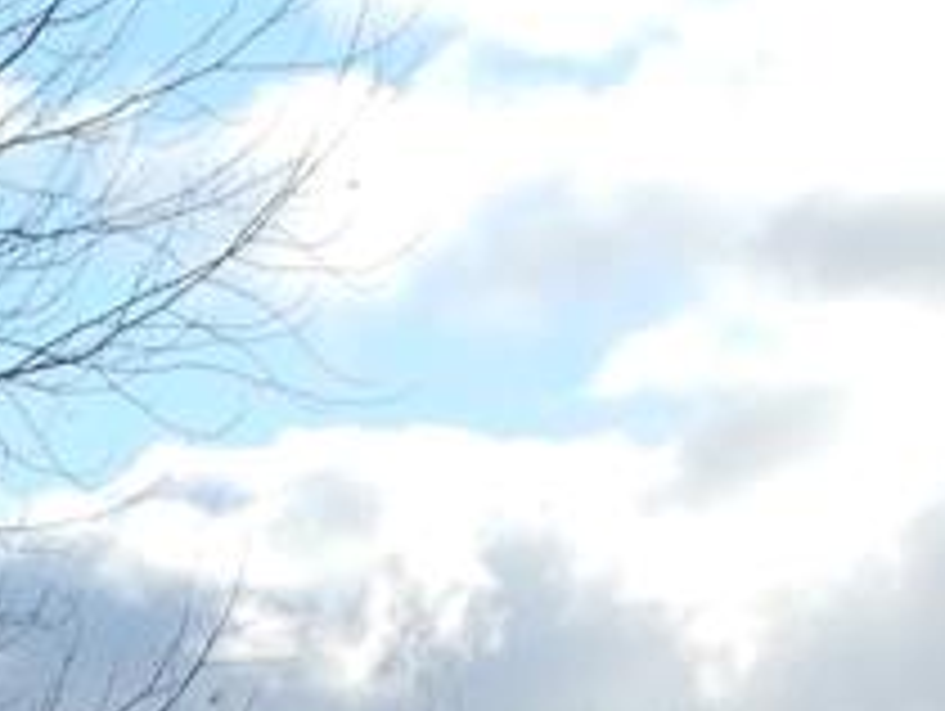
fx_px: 7188
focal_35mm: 263
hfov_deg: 7.5
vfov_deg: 5.5
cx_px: 612
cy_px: 1526
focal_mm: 9.7
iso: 125
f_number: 3.8
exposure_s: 1/640
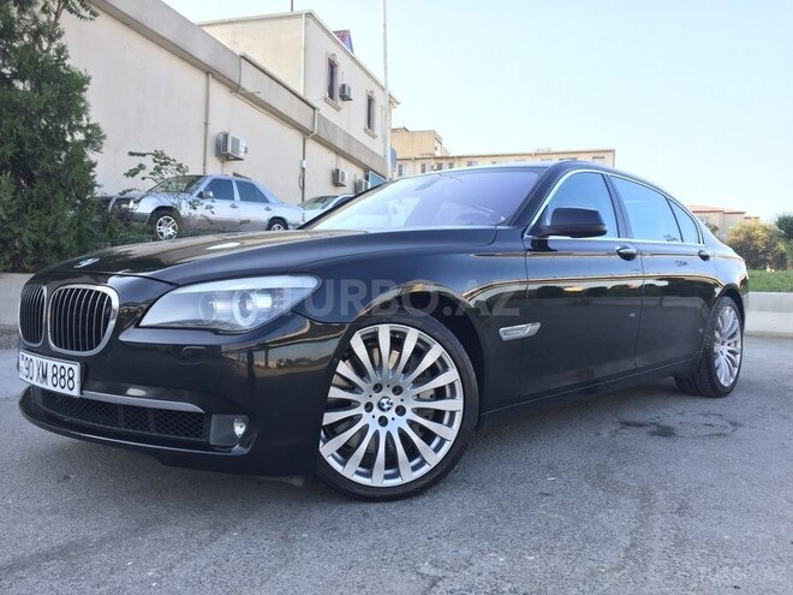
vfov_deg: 48.2
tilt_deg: -0.7
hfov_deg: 61.7
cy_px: 298
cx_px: 396
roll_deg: -2.7
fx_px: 664
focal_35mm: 29
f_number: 2.2
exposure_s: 1/202
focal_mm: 4.15
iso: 32
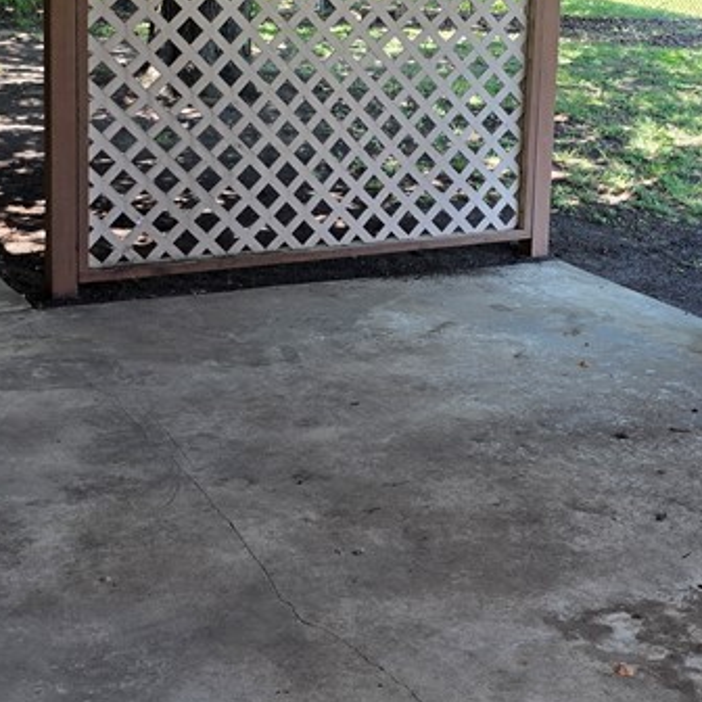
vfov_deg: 27.3
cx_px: 443
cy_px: 176
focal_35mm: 62
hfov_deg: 27.6
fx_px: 1423
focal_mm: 6.3
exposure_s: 1/180
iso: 32
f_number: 1.7
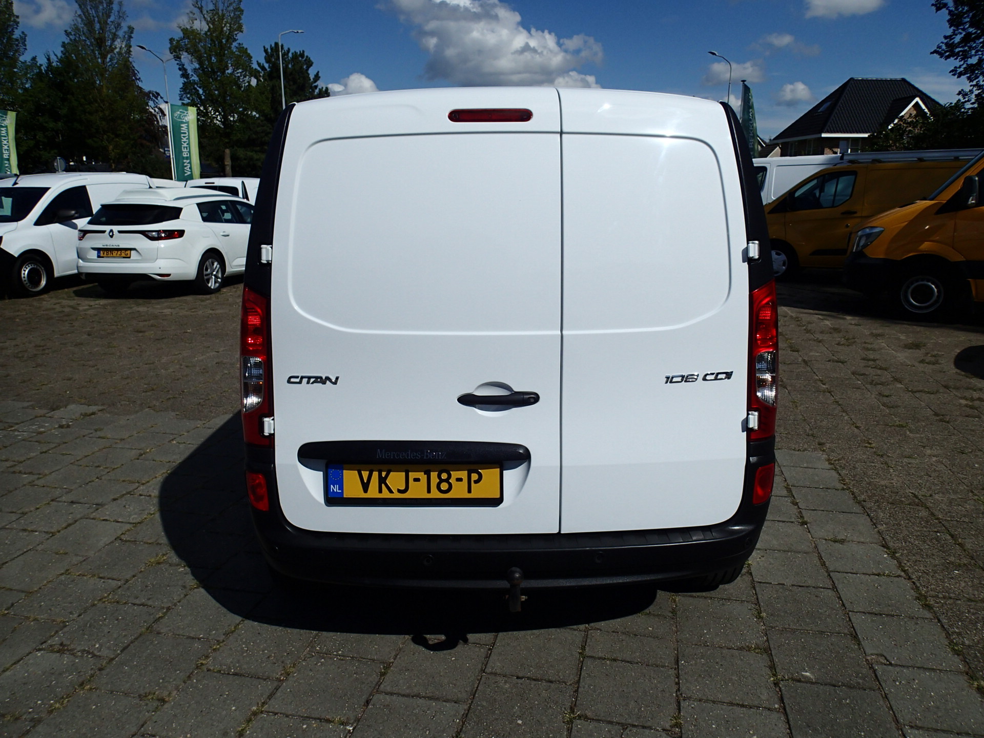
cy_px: 369
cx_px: 492
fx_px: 711
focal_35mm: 25
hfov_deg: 69.4
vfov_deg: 54.9
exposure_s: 1/800
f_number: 8
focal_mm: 4.5
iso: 100
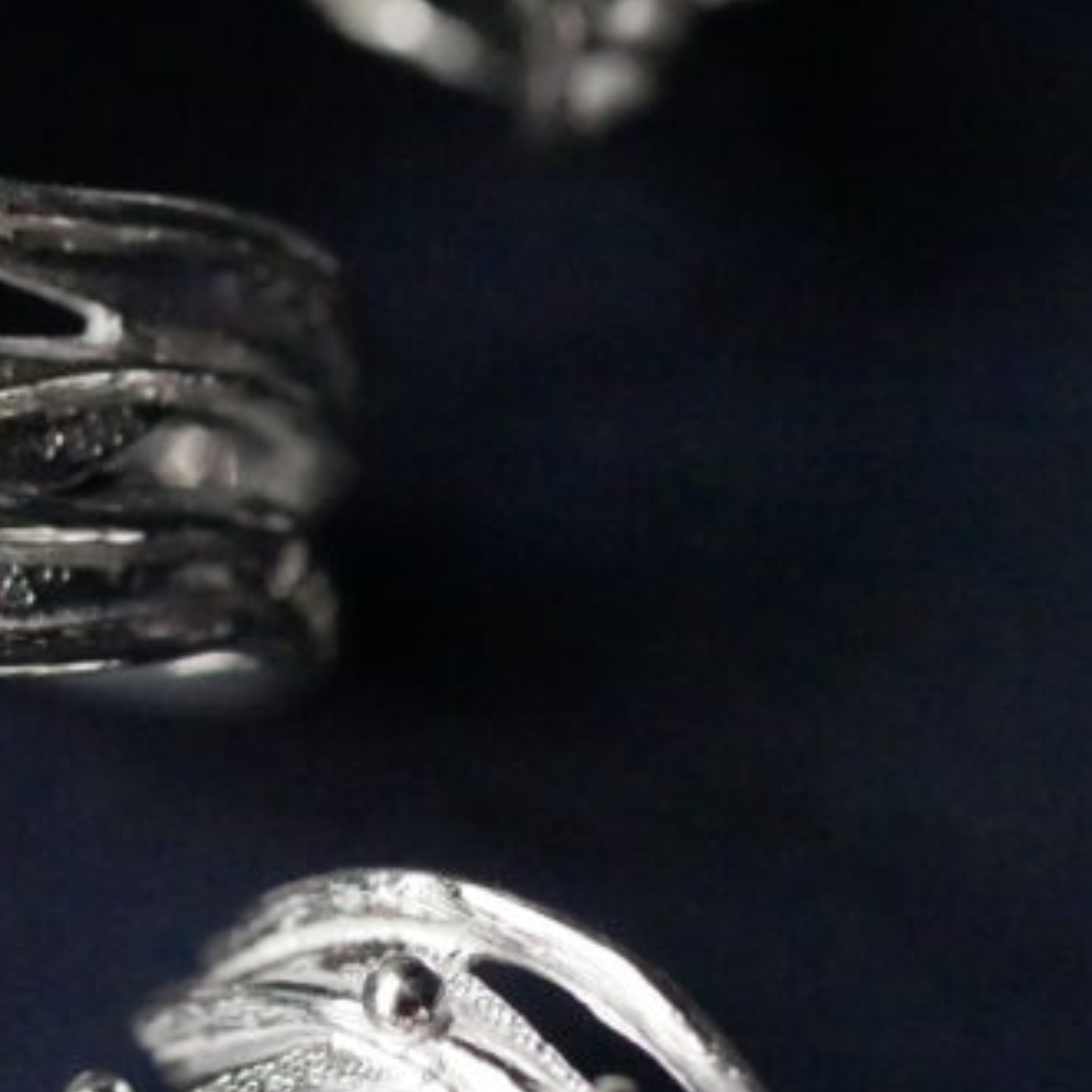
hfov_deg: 10.6
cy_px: 368
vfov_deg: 10.6
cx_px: 333
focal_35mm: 164
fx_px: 5853
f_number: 4
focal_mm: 30
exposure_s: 1/4000
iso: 6400
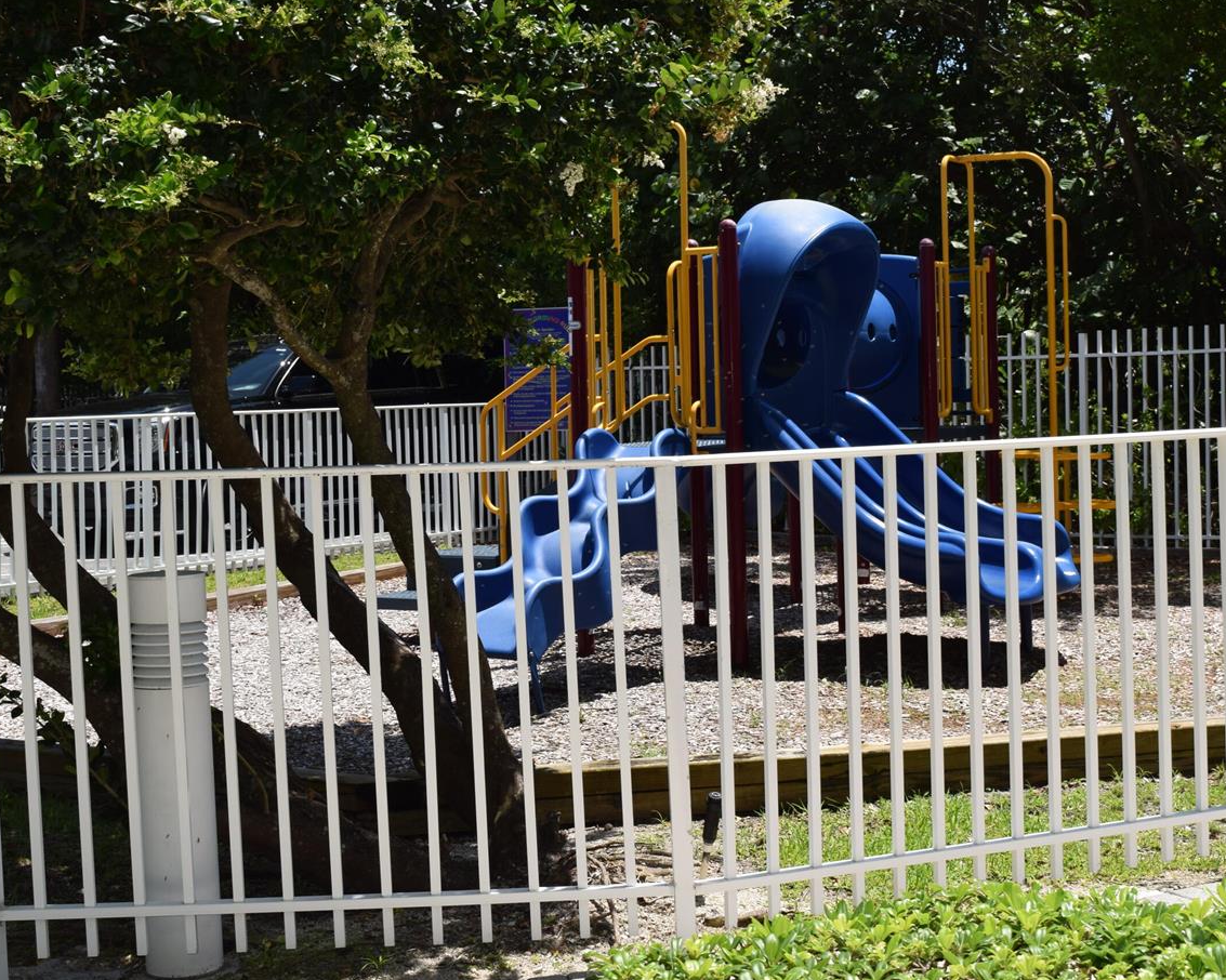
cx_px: 665
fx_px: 2092
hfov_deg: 32.6
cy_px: 486
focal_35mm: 58
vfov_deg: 26.4
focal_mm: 29
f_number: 9
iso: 100
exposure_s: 1/200
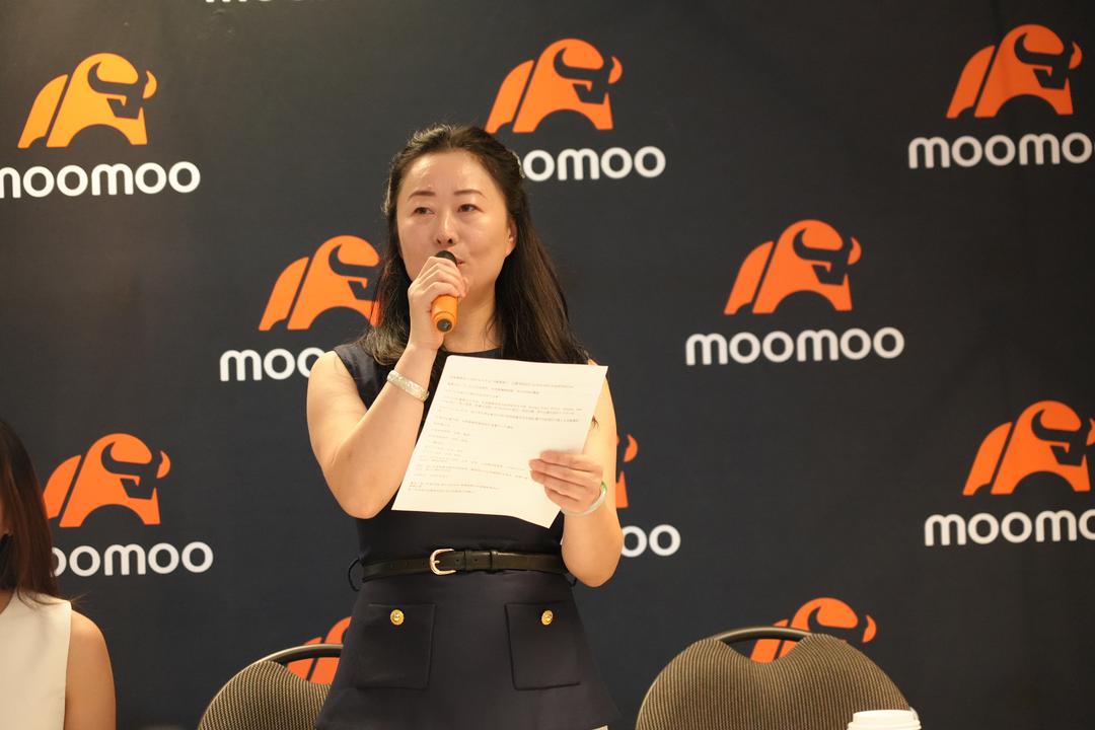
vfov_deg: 13.0
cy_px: 365
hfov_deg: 19.5
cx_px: 548
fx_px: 3194
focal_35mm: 105
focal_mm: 105
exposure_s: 1/160
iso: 6400
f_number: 4
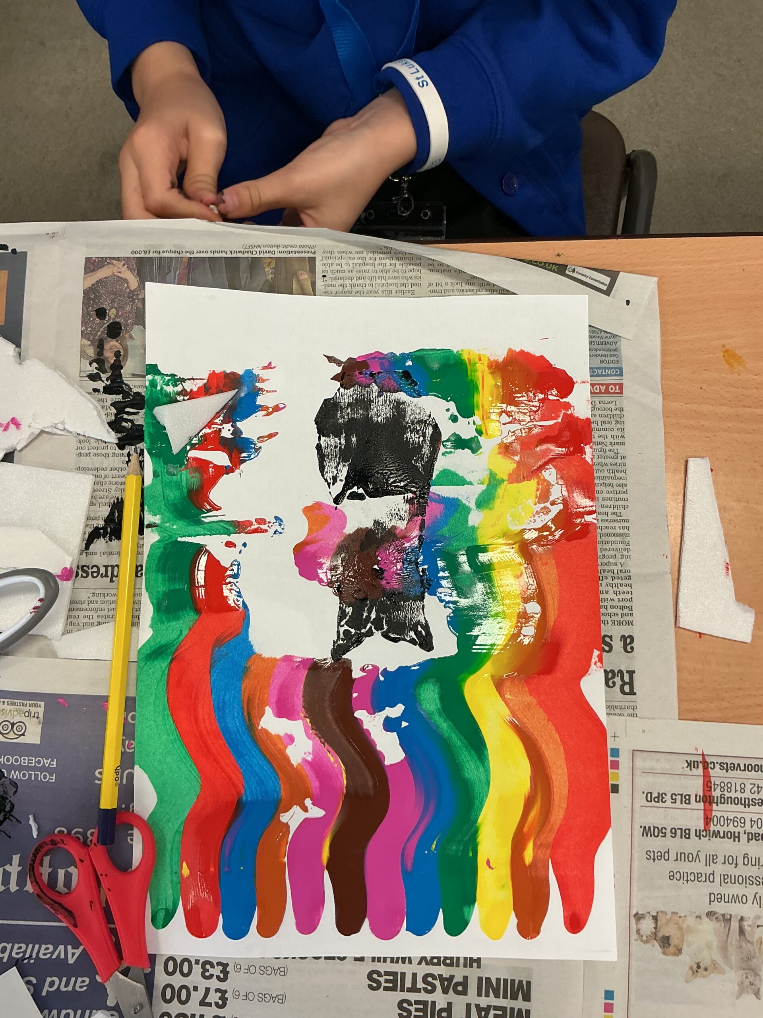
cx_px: 382
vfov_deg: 61.7
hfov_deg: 48.2
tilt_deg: -82.1
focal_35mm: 29
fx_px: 852
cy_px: 509
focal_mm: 3
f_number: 1.8
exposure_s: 1/50
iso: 64
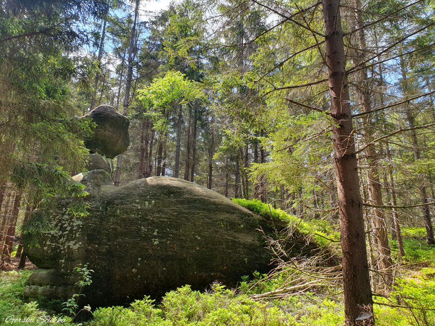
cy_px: 163
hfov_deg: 67.3
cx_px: 218
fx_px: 327
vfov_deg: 53.1
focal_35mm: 26
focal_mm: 4.32
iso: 50
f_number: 2.4
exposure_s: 1/260
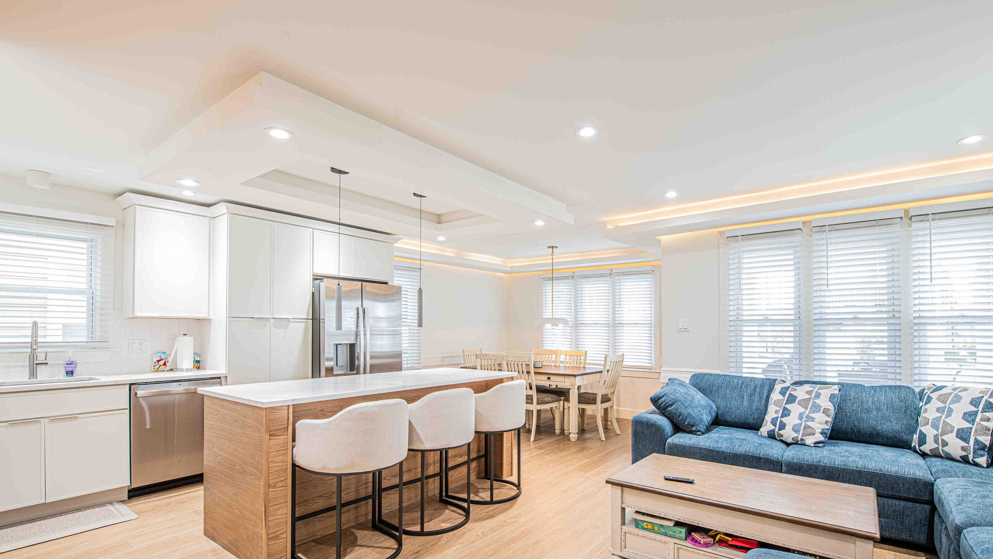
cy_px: 327
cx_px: 527
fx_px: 448
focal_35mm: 17
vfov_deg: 63.5
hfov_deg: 95.8
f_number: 7.1
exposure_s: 1
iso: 64
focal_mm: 14
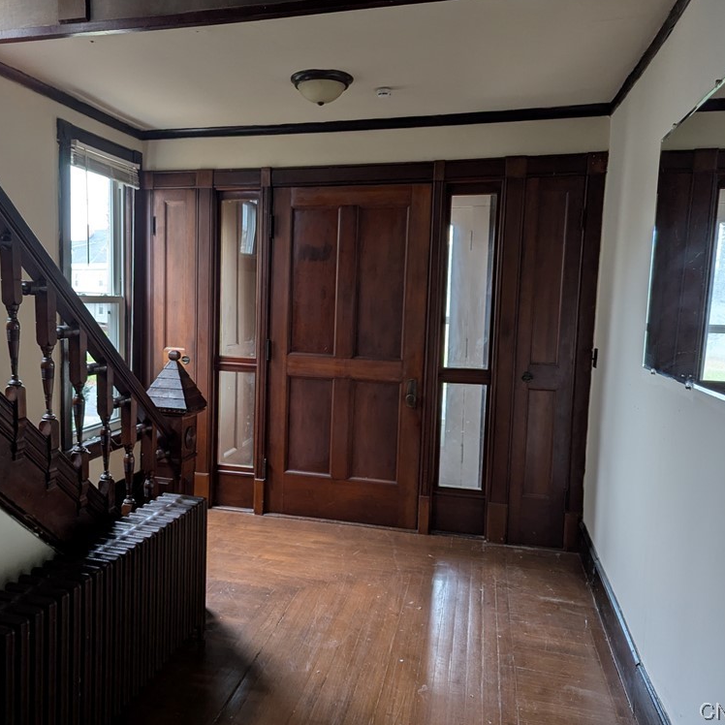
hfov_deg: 55.0
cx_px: 273
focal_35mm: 29
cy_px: 361
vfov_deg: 55.6
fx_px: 687
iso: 76
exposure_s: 1/23.8
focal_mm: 6.81
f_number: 1.85
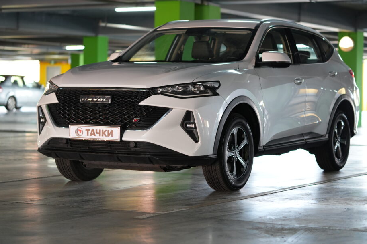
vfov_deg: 14.9
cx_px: 193
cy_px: 111
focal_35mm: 92
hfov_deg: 22.1
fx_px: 938
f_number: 1.4
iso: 400
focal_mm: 56
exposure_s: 1/125
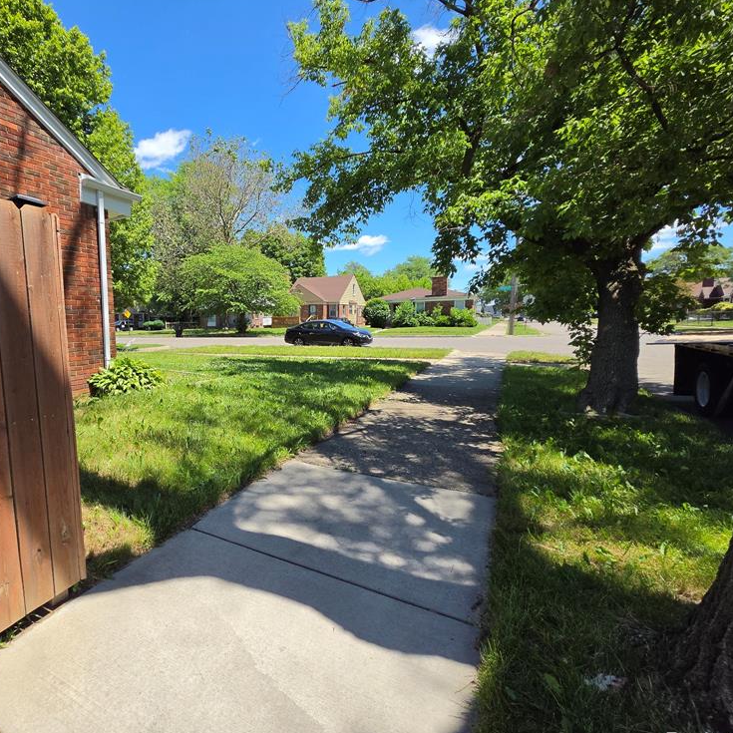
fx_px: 383
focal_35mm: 16
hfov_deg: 85.0
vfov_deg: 87.4
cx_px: 256
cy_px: 373
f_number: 2.2
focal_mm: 2.2
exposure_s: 1/2265
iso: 100
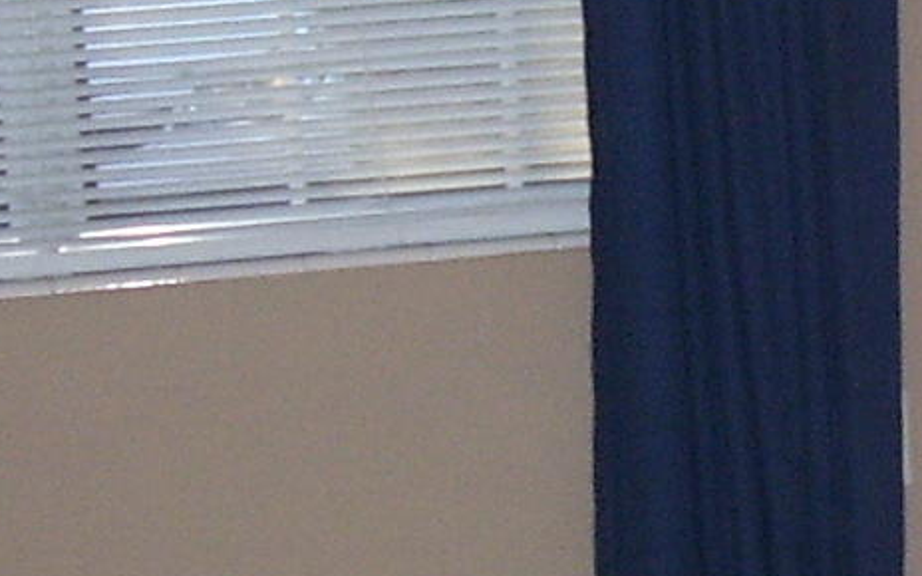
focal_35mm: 159
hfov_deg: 13.1
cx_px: 827
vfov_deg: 8.2
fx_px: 3995
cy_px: 193
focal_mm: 5.6
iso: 125
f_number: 2.7
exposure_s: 1/60
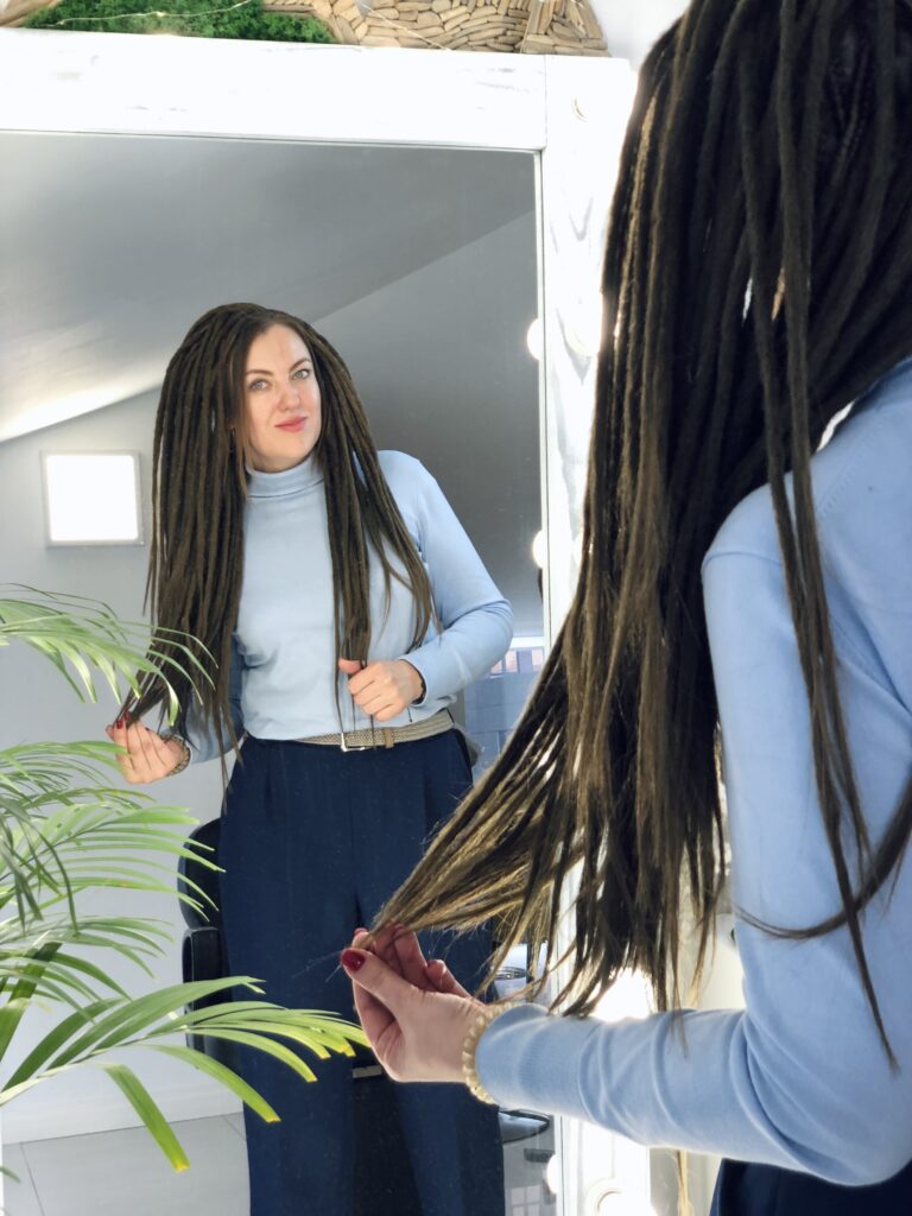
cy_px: 608
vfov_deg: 36.8
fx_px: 1827
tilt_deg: -11.3
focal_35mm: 52
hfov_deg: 28.0
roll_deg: -1.9
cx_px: 456
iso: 25
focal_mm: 6
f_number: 2.4
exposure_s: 1/50
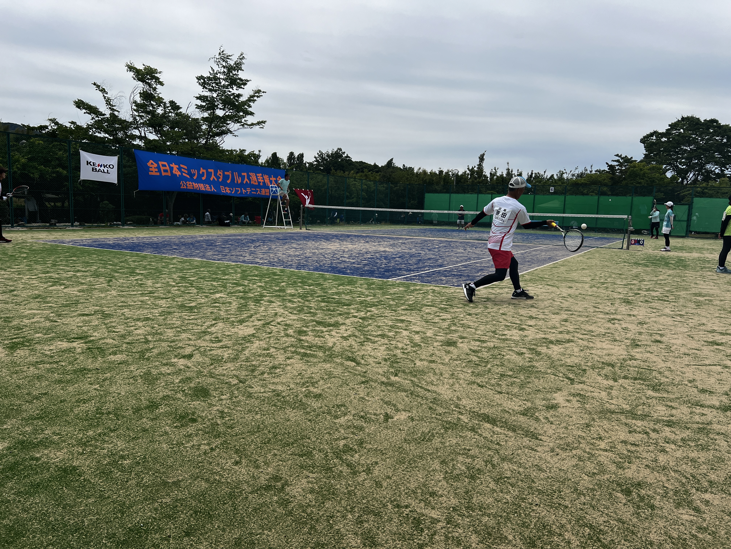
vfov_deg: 53.1
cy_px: 274
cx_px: 366
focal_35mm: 26
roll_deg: -2.0
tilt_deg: -7.4
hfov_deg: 67.3
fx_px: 549
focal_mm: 5.7
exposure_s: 1/6993
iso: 50
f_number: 1.5
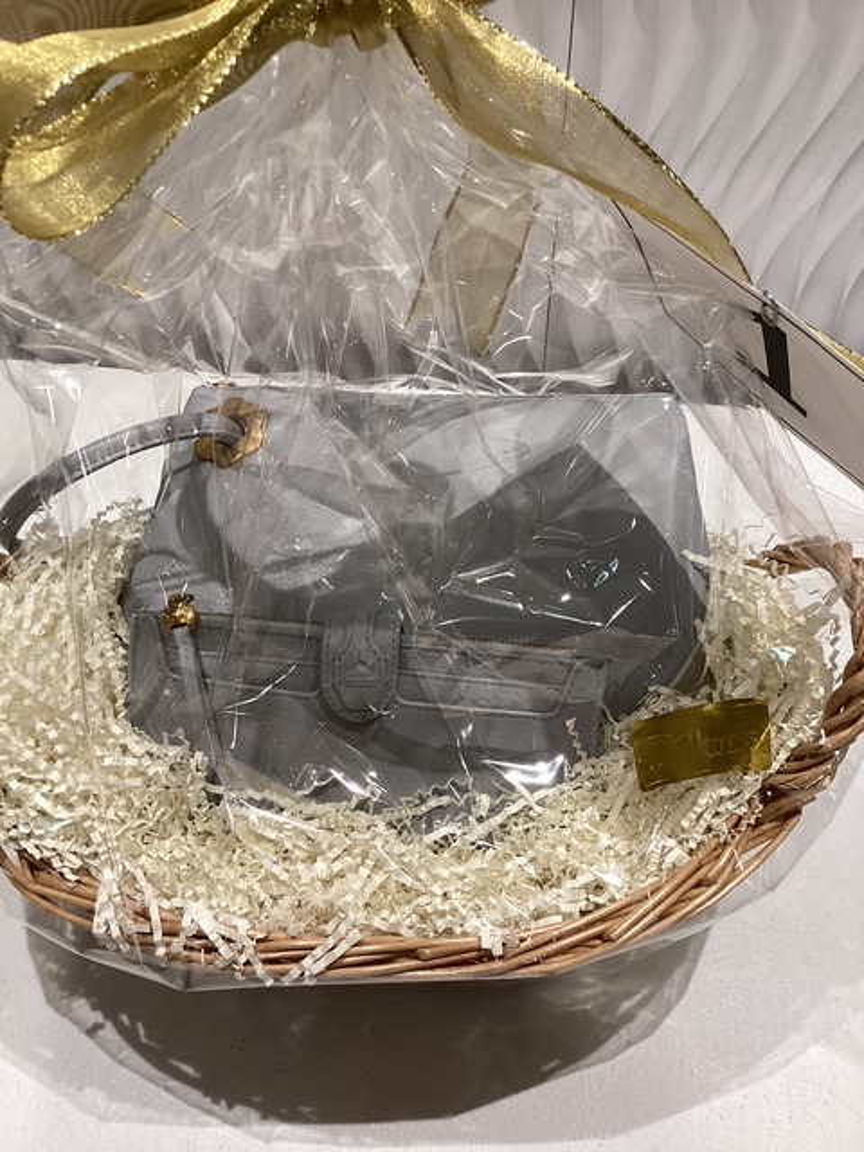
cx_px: 432
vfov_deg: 58.4
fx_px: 1032
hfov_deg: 45.4
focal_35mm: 31
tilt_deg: -51.5
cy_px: 576
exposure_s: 1/60
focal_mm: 3.3
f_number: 2.4
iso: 125
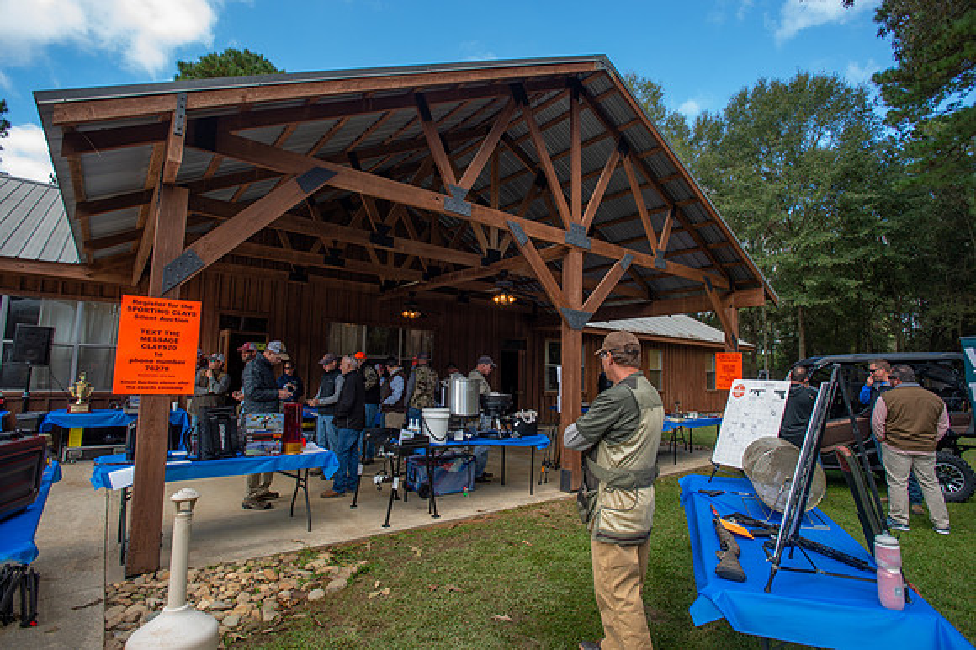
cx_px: 488
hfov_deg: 86.9
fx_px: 515
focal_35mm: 19
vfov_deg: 64.5
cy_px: 325
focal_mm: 19
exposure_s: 1/100
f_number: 5.6
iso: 160
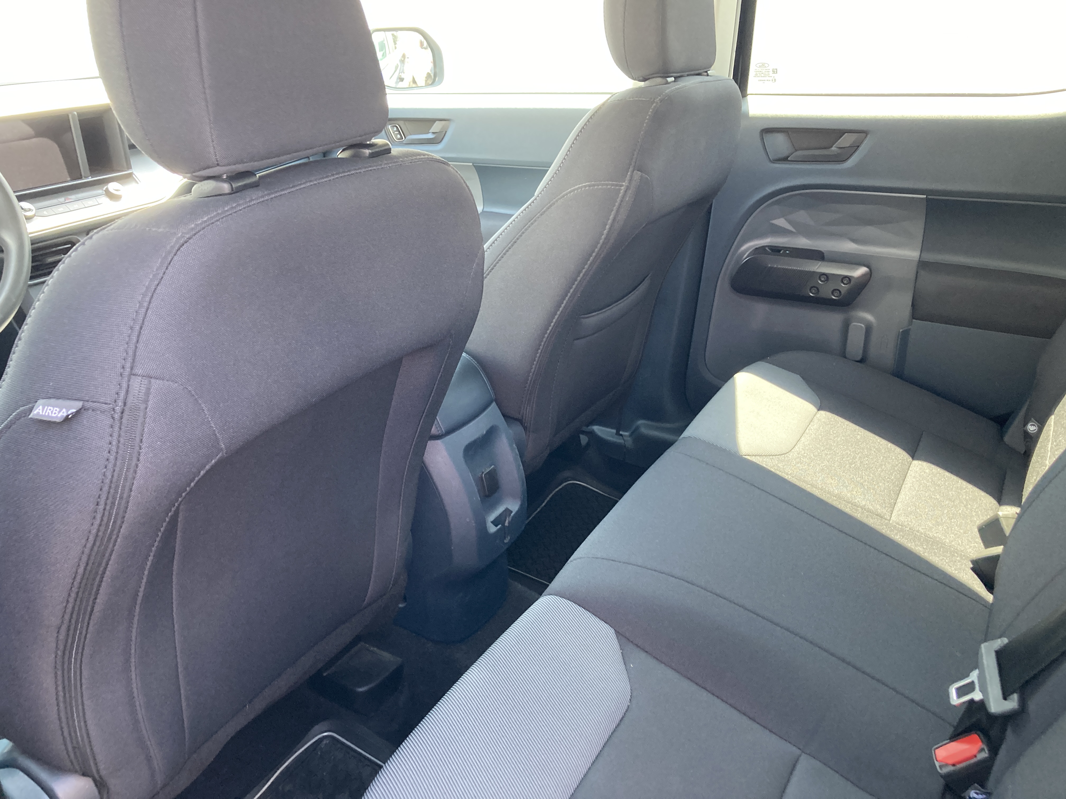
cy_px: 400
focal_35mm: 28
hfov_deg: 63.4
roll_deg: -1.3
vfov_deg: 49.7
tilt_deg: -21.8
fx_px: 862
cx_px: 533
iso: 125
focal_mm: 3.99
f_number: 1.8
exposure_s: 1/60
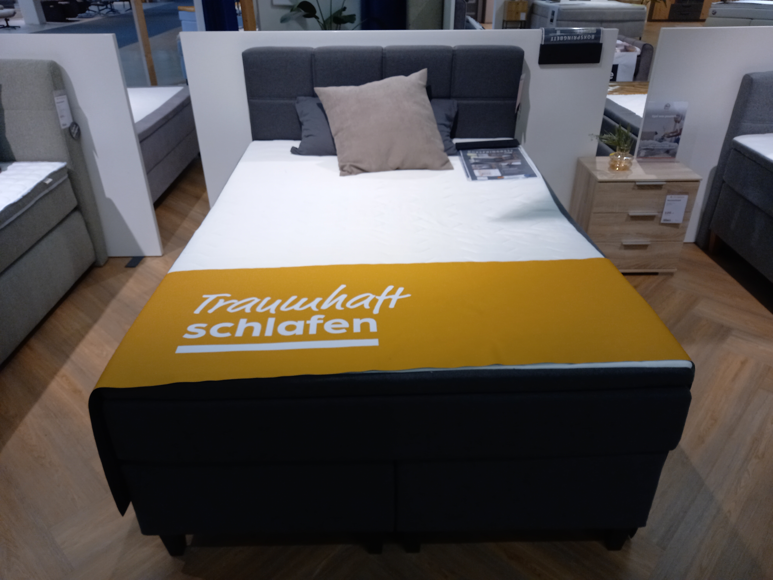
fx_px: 558
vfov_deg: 54.9
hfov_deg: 69.4
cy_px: 290
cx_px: 386
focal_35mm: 25
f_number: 2
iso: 100
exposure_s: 1/60
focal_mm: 4.6
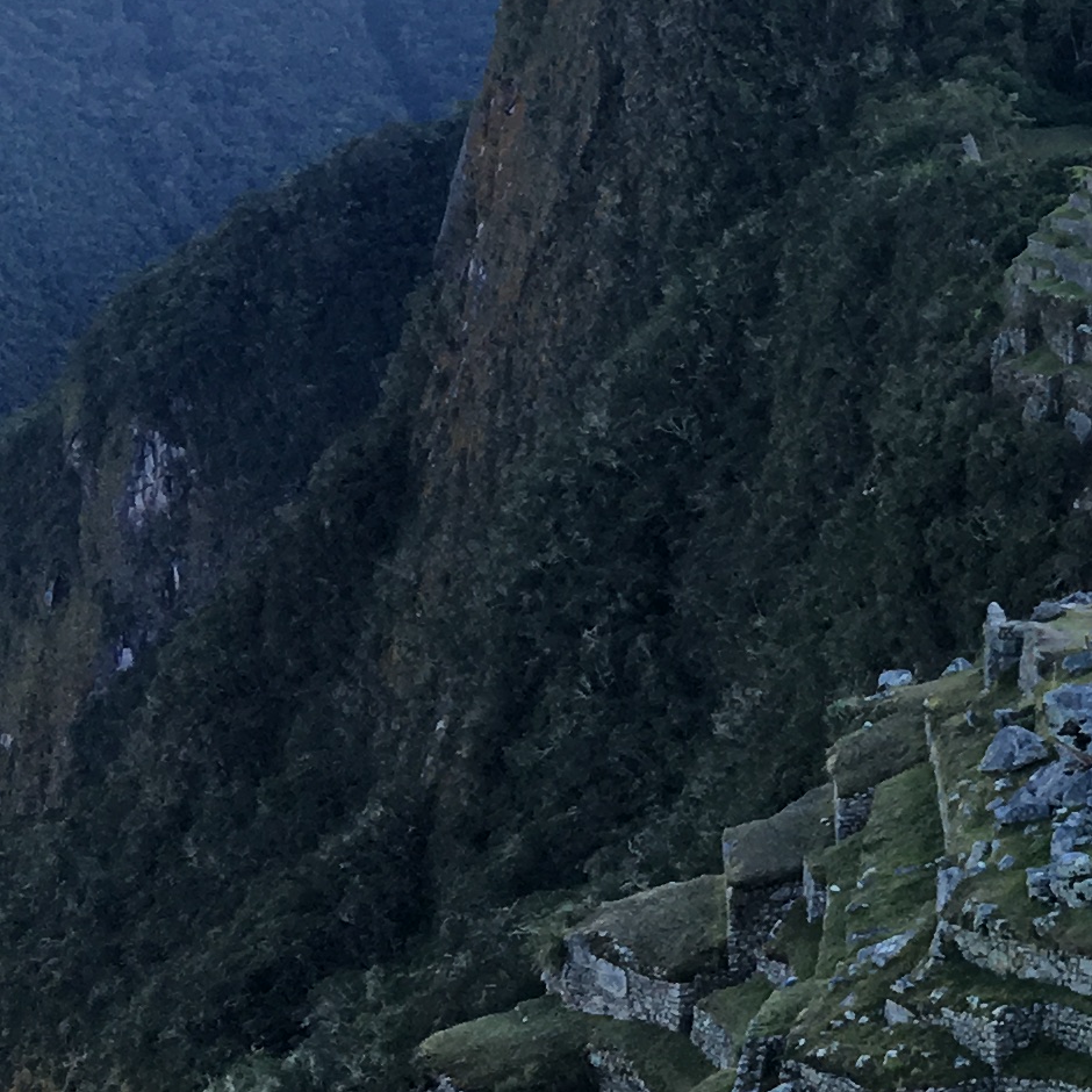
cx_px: 2045
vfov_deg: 15.7
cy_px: 184
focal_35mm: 110
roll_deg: +1.5
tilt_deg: -10.0
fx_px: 3926
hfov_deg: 13.9
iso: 32
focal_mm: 4.15
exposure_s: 1/120
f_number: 2.2
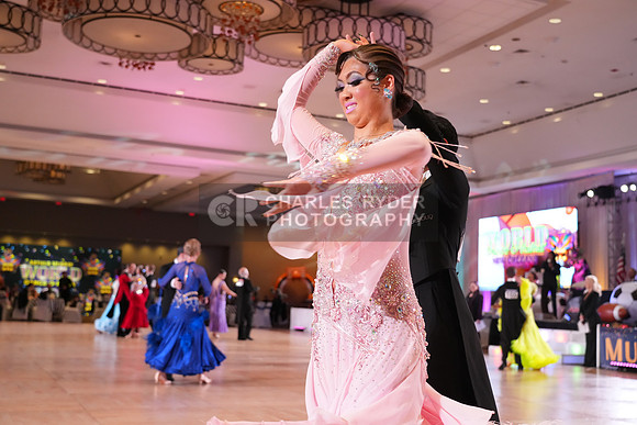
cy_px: 212
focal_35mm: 43
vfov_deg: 31.2
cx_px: 318
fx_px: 761
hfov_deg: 45.4
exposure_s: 1/500
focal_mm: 43
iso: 3200
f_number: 4
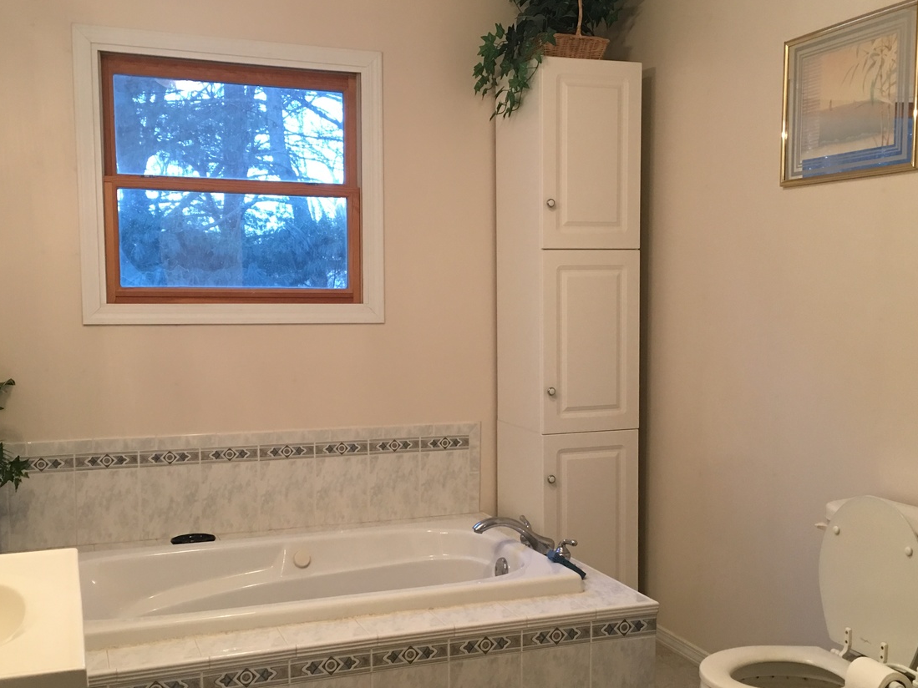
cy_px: 391
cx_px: 456
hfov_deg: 49.0
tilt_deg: -4.1
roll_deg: -0.5
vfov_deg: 37.6
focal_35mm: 38
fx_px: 1008
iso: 64
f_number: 2.2
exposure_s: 1/15
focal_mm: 4.15
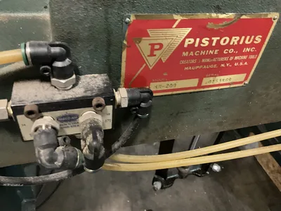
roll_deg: -8.5
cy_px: 106
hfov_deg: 61.7
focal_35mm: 29
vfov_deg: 48.2
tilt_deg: -43.0
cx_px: 140
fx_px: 235
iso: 640
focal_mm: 3
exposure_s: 1/25
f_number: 1.8
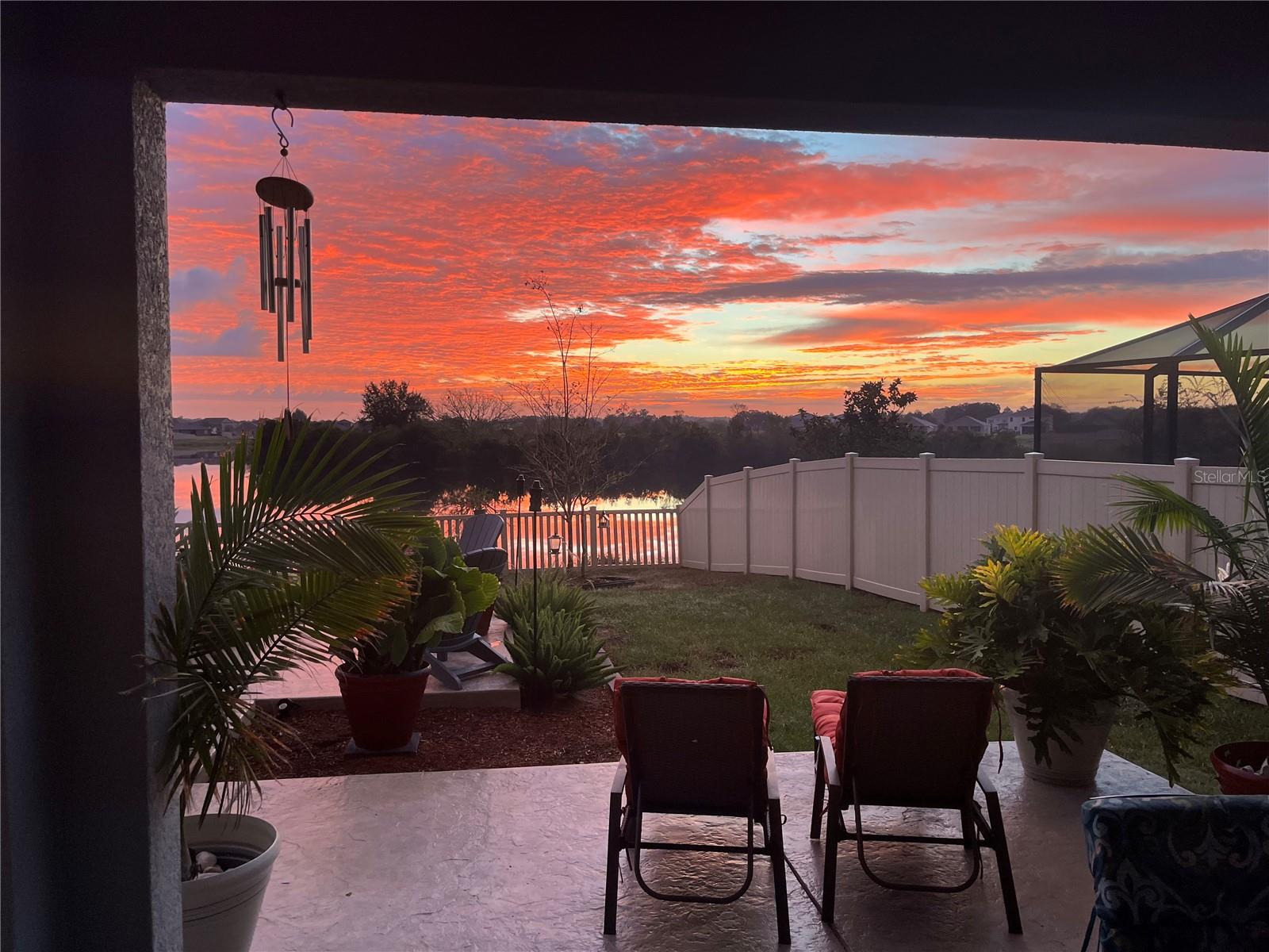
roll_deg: +0.6
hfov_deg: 67.3
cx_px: 634
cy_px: 476
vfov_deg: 53.1
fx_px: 953
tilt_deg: -2.4
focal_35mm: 26
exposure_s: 1/122
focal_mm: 5.1
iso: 80
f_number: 1.6
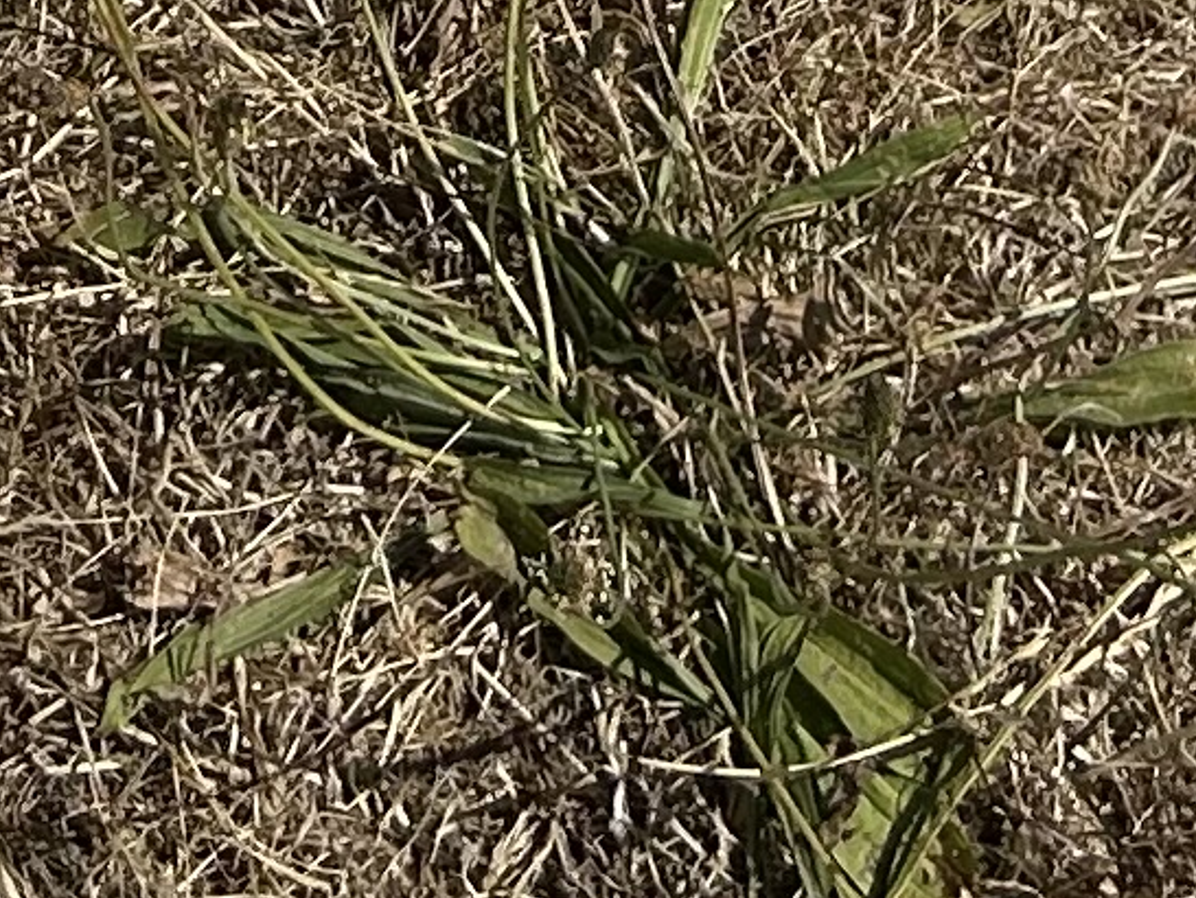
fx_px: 6637
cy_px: -2252
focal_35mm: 192
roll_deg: +2.3
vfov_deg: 6.6
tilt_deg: -42.7
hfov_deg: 10.2
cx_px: -180
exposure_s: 1/11364
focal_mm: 5.7
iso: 50
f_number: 1.5
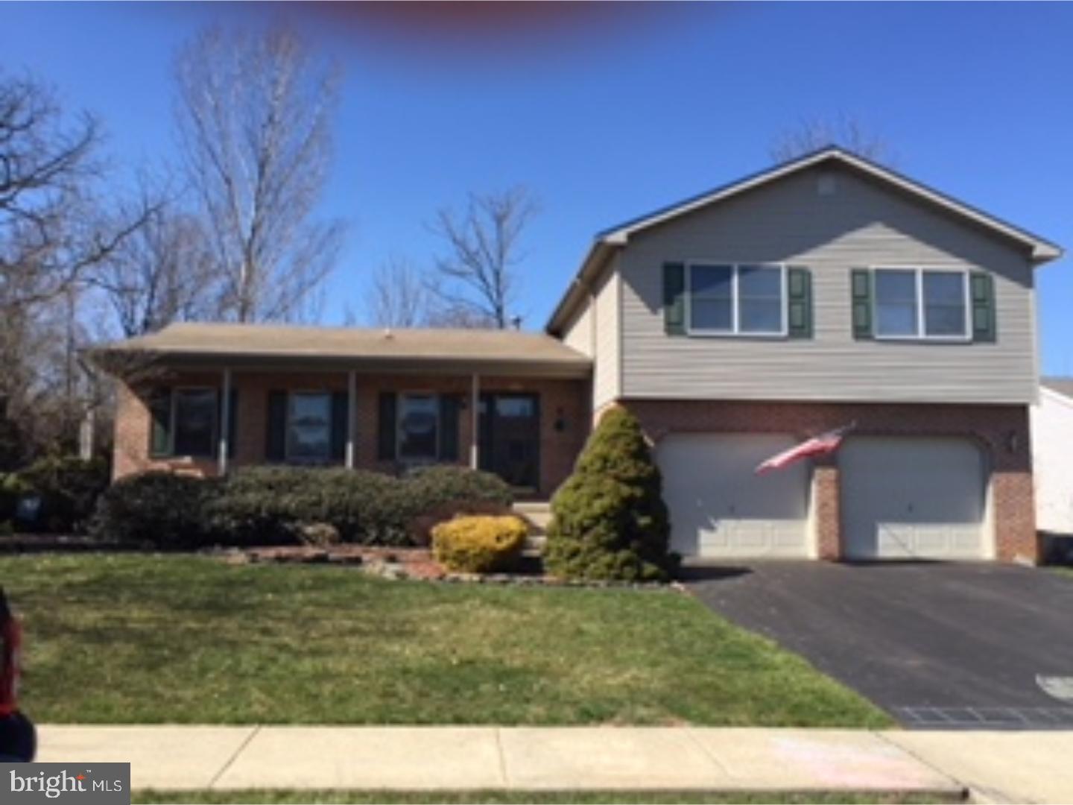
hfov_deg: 61.7
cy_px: 402
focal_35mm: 29
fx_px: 899
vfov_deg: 48.2
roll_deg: -0.8
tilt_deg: +6.4
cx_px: 536
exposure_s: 1/1464
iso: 32
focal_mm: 4.15
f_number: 2.2
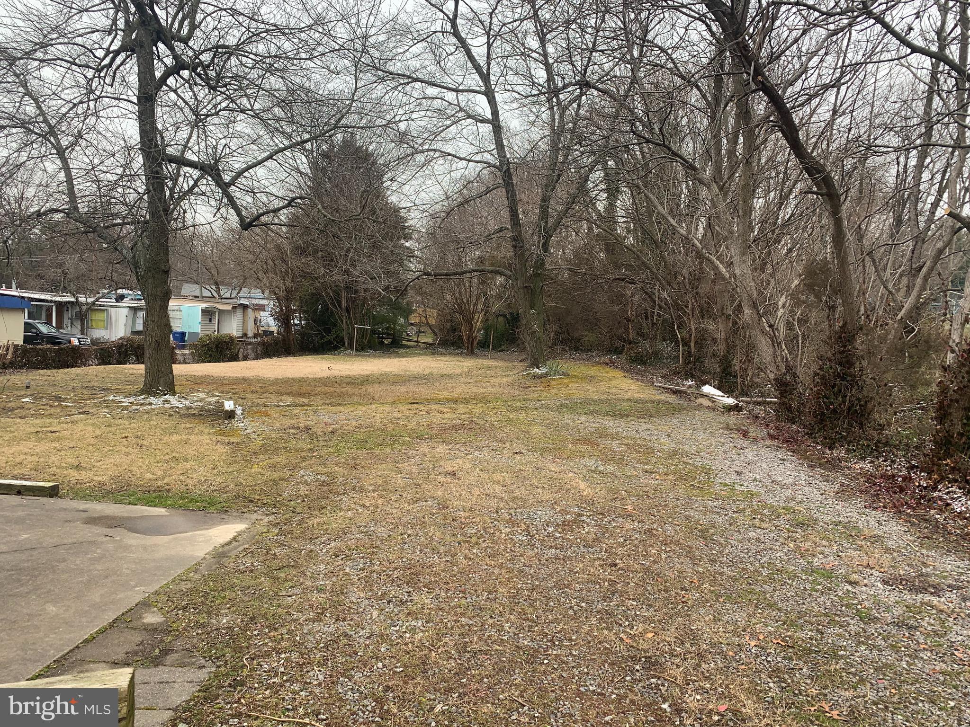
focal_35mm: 26
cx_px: 485
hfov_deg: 67.3
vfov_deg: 53.1
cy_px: 364
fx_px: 729
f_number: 1.8
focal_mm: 4.25
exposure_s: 1/312
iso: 25
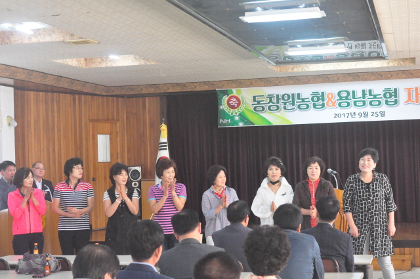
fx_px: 769
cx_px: 210
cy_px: 140
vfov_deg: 20.6
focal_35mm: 66
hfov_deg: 30.5
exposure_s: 1/200
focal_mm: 44
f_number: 5.6
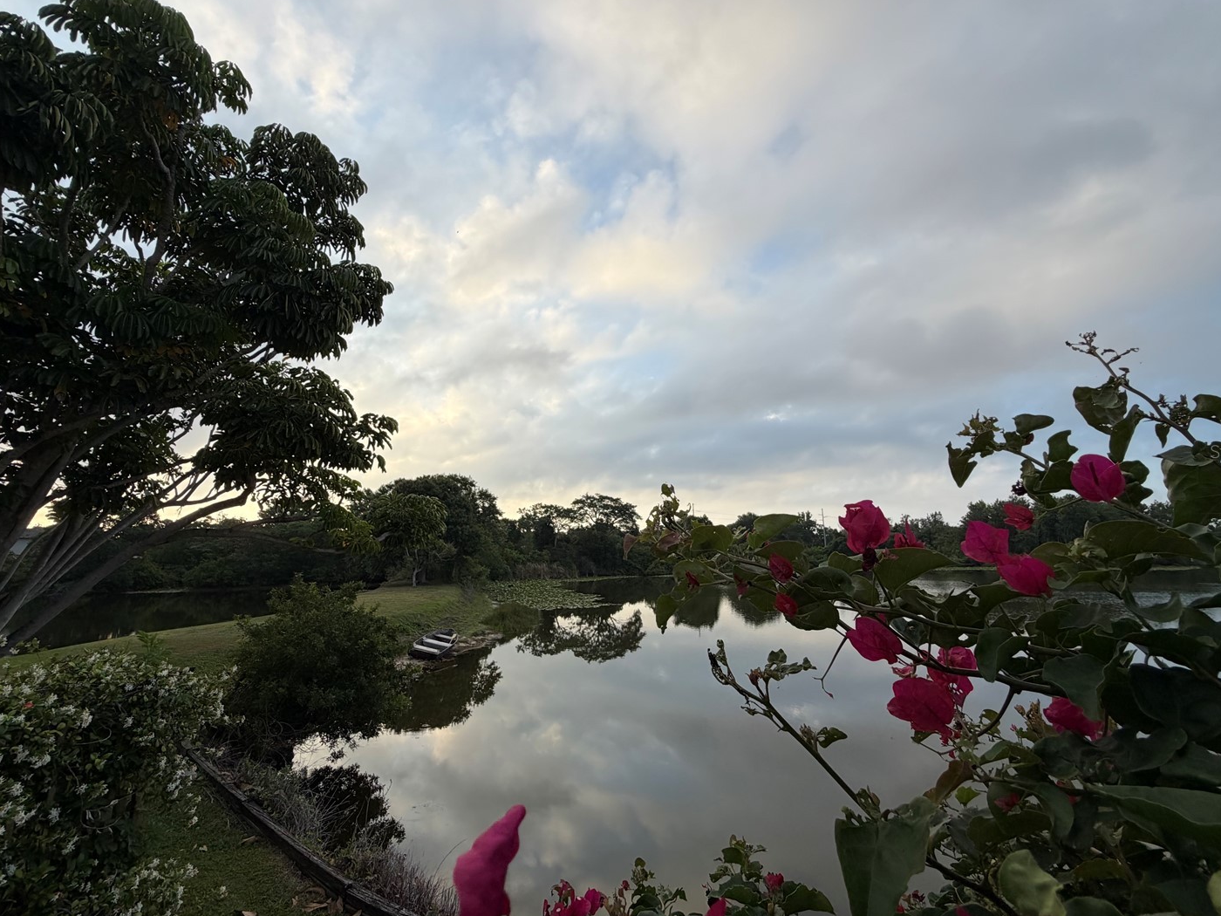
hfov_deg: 94.5
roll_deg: +1.5
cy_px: 451
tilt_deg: +10.9
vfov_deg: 78.1
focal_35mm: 16
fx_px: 564
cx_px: 595
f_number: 2.2
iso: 32
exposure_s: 1/770
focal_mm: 2.22
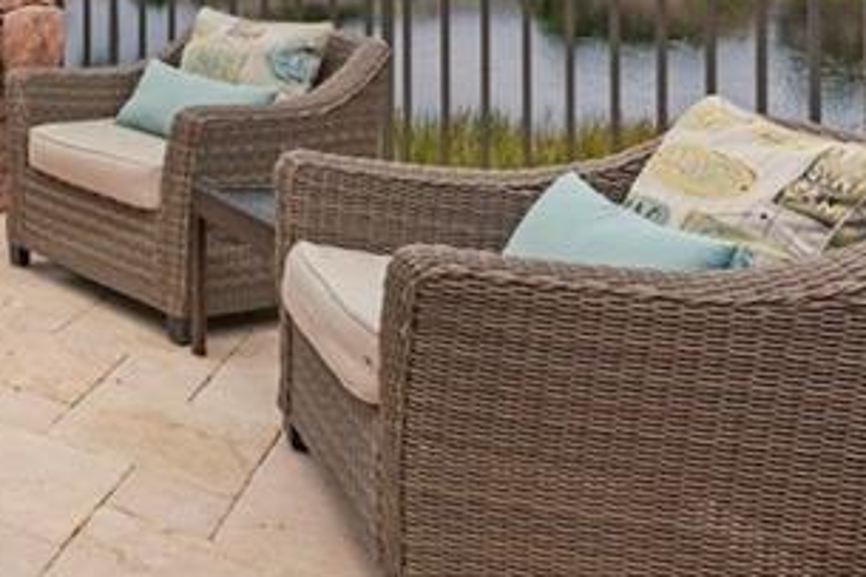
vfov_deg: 26.3
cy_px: -61
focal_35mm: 47
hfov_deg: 29.1
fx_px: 1130
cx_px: -383
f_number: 11
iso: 400
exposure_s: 1/640
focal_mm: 14
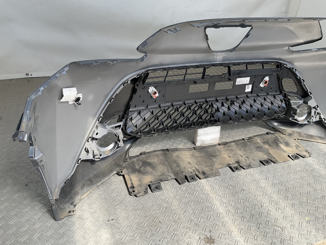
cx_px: 163
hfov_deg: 61.7
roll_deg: -7.6
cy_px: 122
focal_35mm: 29
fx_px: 273
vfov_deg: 48.2
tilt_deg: -31.0
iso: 16
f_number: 1.8
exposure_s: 1/394
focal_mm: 3
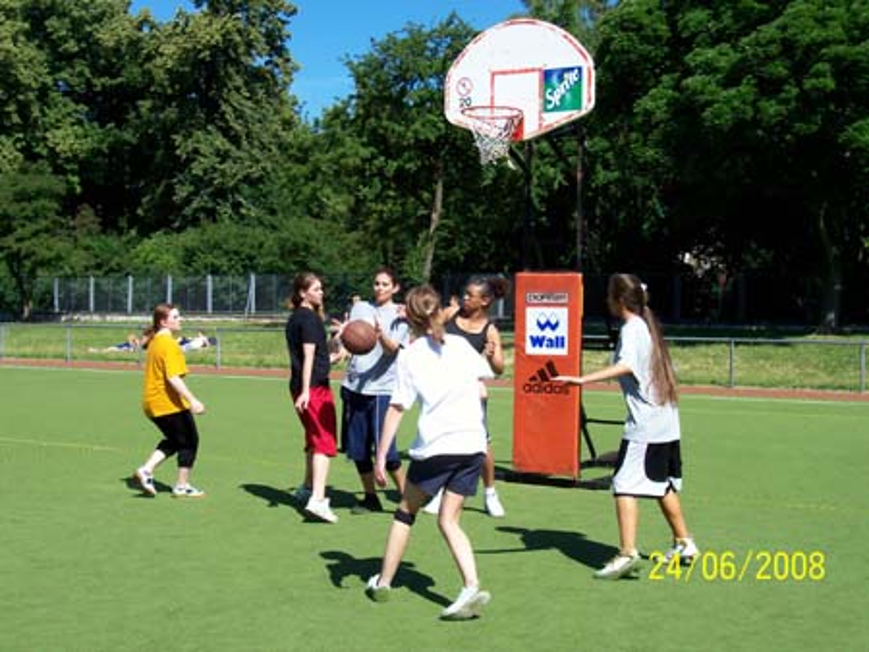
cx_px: 434
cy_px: 326
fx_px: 1331
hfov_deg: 36.2
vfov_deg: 27.5
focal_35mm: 53
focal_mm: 8.7
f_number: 6.1
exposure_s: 1/319
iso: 80
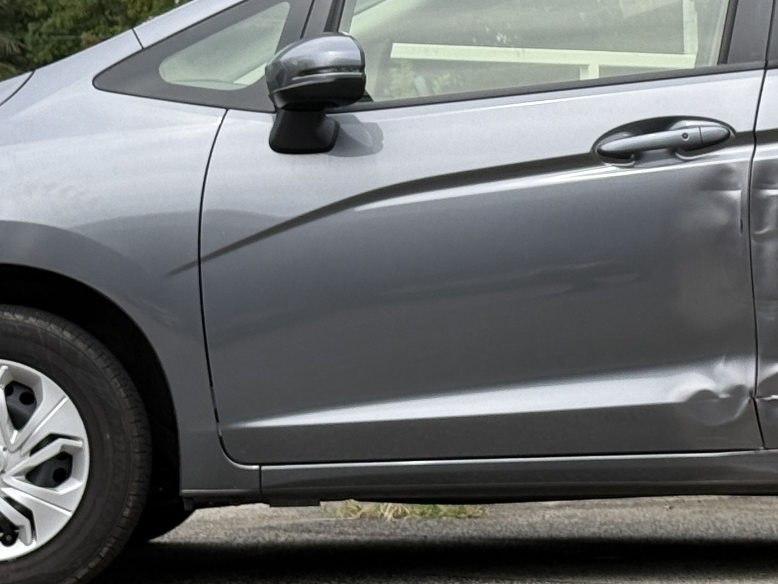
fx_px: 3147
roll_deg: +0.8
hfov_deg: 14.0
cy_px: 161
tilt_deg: +1.3
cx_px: 578
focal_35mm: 140
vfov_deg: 10.6
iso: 80
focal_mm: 6.76
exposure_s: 1/2415
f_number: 1.78
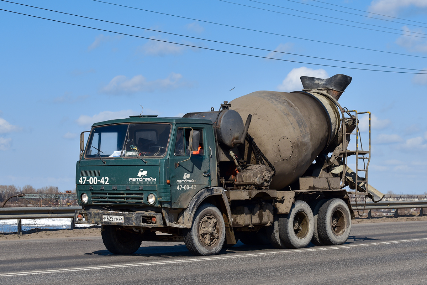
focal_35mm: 70
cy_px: 142
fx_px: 830
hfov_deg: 28.8
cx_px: 214
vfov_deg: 19.5
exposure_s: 1/1250
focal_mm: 70
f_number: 7.1
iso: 200
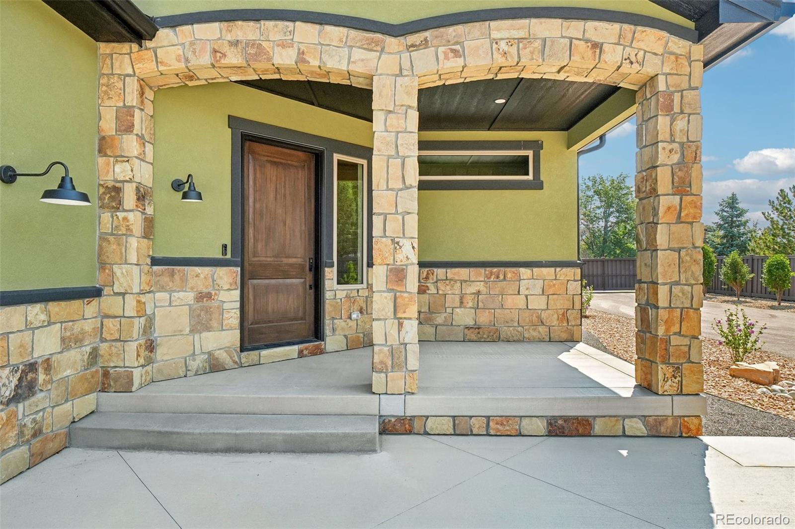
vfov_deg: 63.2
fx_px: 431
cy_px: 264
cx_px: 398
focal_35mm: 20
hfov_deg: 85.4
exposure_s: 1/320
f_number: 8
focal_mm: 13
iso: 400
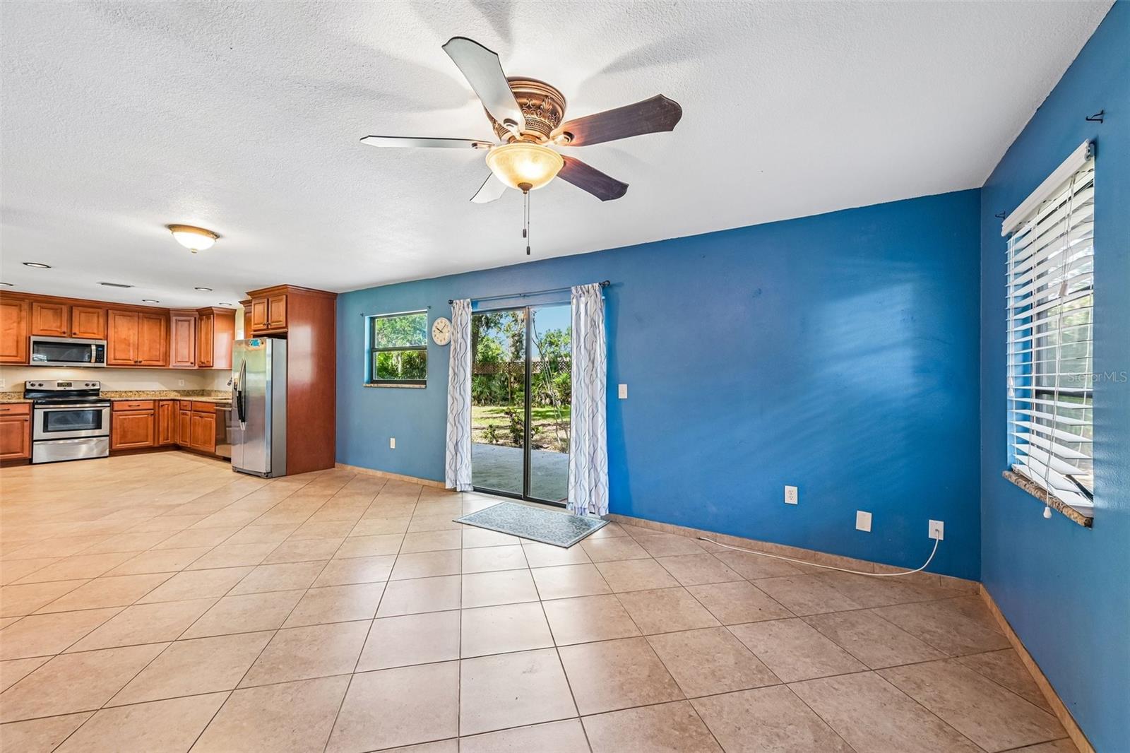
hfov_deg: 104.3
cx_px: 565
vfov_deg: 81.2
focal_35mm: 14
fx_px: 439
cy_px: 376
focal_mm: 14
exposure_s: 1/15
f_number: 8
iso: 400
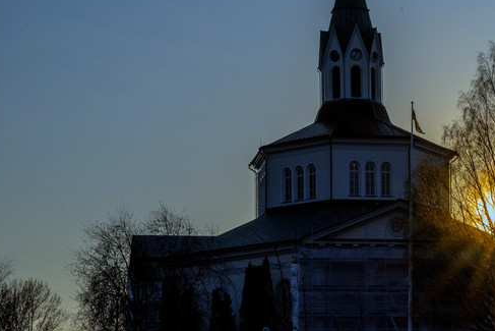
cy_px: 150
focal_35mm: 122
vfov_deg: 11.2
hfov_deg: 16.7
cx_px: 396
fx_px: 1678
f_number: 22
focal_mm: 66
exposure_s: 1/1600
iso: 1600
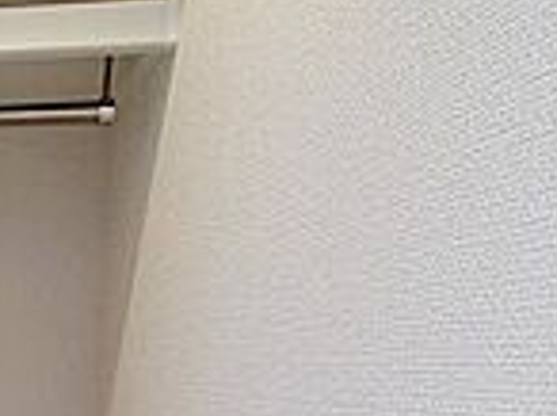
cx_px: -248
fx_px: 916
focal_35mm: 57
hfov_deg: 26.2
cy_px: 492
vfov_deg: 23.5
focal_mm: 1.74
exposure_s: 1/60
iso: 125
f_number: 2.2
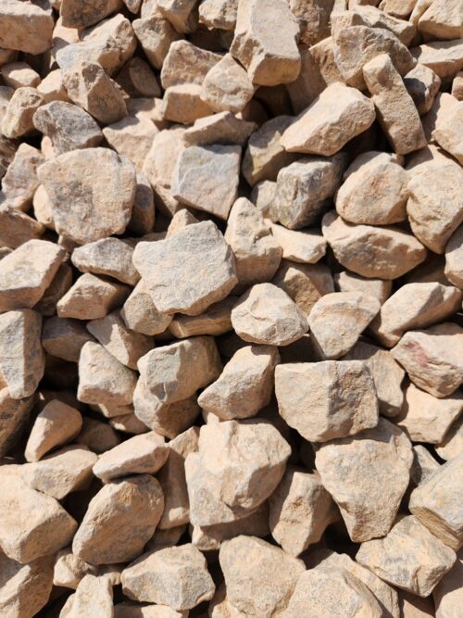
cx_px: 232
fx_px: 410
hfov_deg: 58.9
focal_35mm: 23
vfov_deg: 73.9
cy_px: 309
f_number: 1.8
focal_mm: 5.4
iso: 20
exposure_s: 1/2510
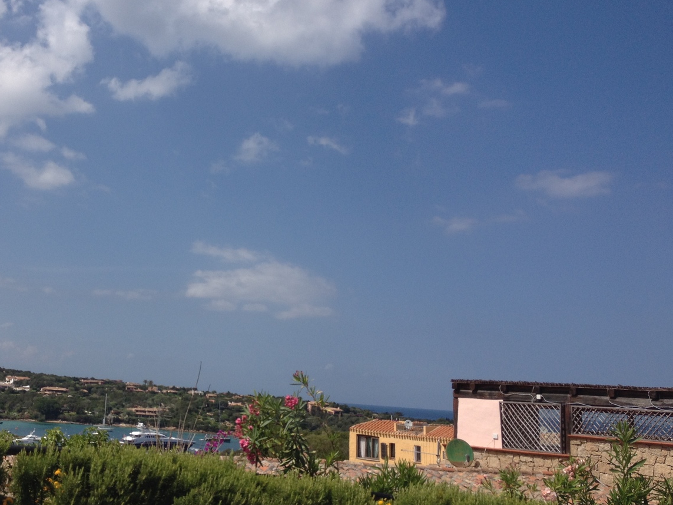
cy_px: 214
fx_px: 953
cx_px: 213
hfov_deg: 38.4
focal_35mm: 49
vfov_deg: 29.6
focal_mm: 4.28
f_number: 2.4
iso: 50
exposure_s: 1/2513
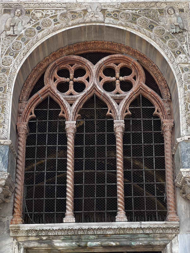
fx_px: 564
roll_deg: +0.9
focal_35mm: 77
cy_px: 126
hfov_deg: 19.1
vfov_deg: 25.3
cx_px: 95
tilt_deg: +23.9
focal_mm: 9
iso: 32
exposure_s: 1/133
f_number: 2.8
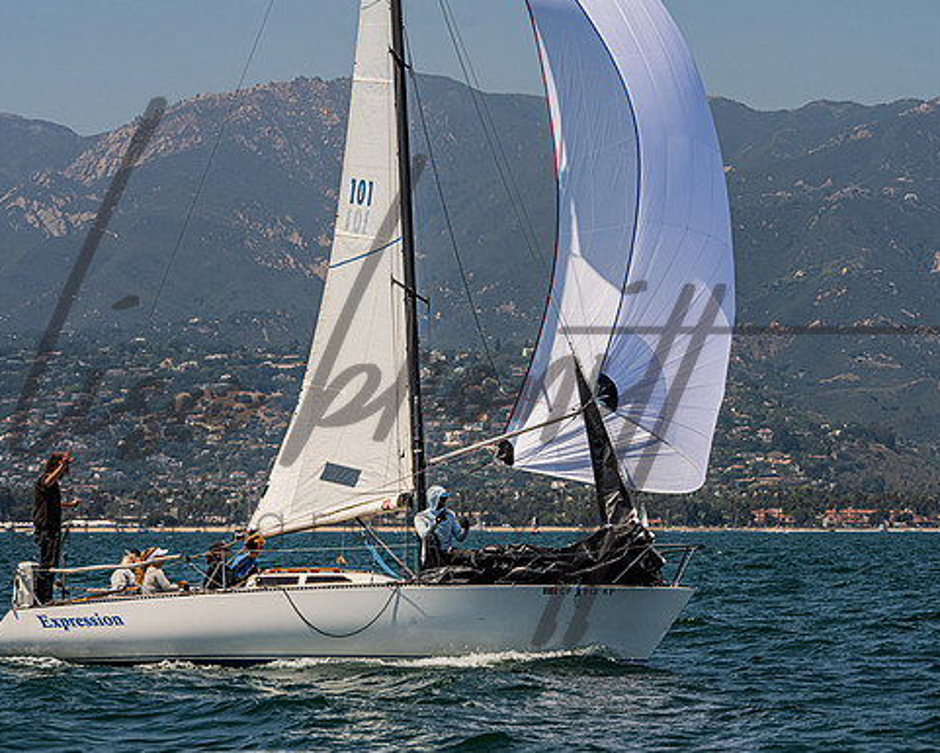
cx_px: 427
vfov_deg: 10.9
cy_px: 356
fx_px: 3951
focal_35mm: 142
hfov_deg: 13.6
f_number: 8
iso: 500
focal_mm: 105
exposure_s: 1/3200
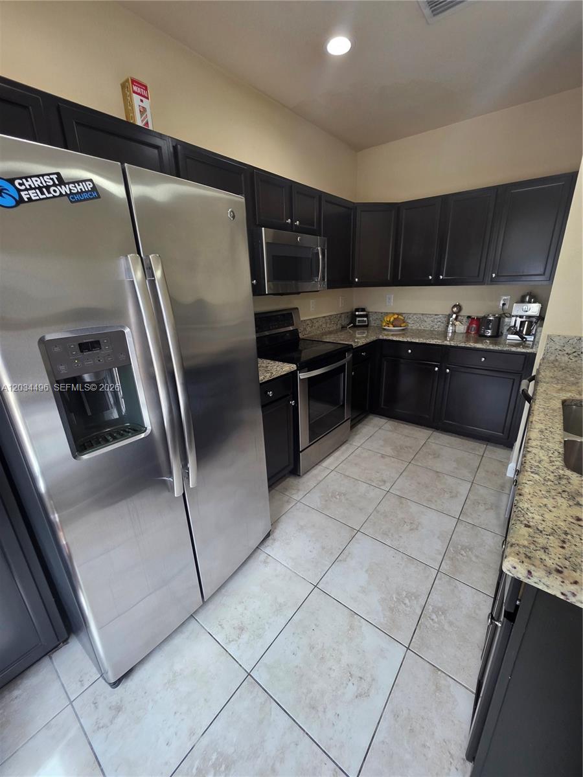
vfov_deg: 106.2
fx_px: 292
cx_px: 292
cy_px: 388
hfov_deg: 89.9
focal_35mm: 13
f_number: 1.9
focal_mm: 2.2
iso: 160
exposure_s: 1/120
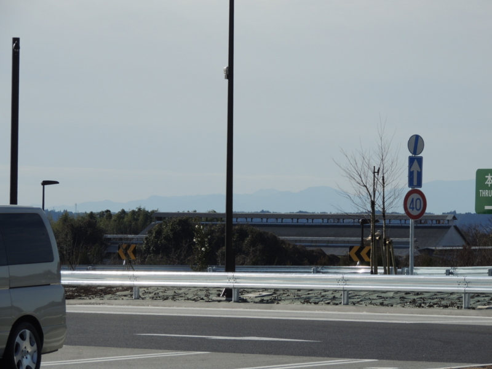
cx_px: 246
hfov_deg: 8.8
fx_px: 3198
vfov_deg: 6.6
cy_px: 184
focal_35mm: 225
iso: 100
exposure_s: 1/1000
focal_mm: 40.1
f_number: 4.6
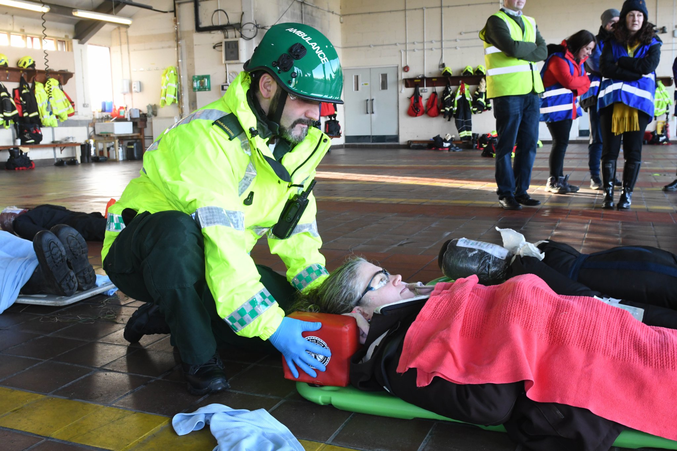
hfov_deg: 53.1
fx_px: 677
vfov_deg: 36.9
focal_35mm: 36
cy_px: 226
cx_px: 338
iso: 1600
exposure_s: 1/80
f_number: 8
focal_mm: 24
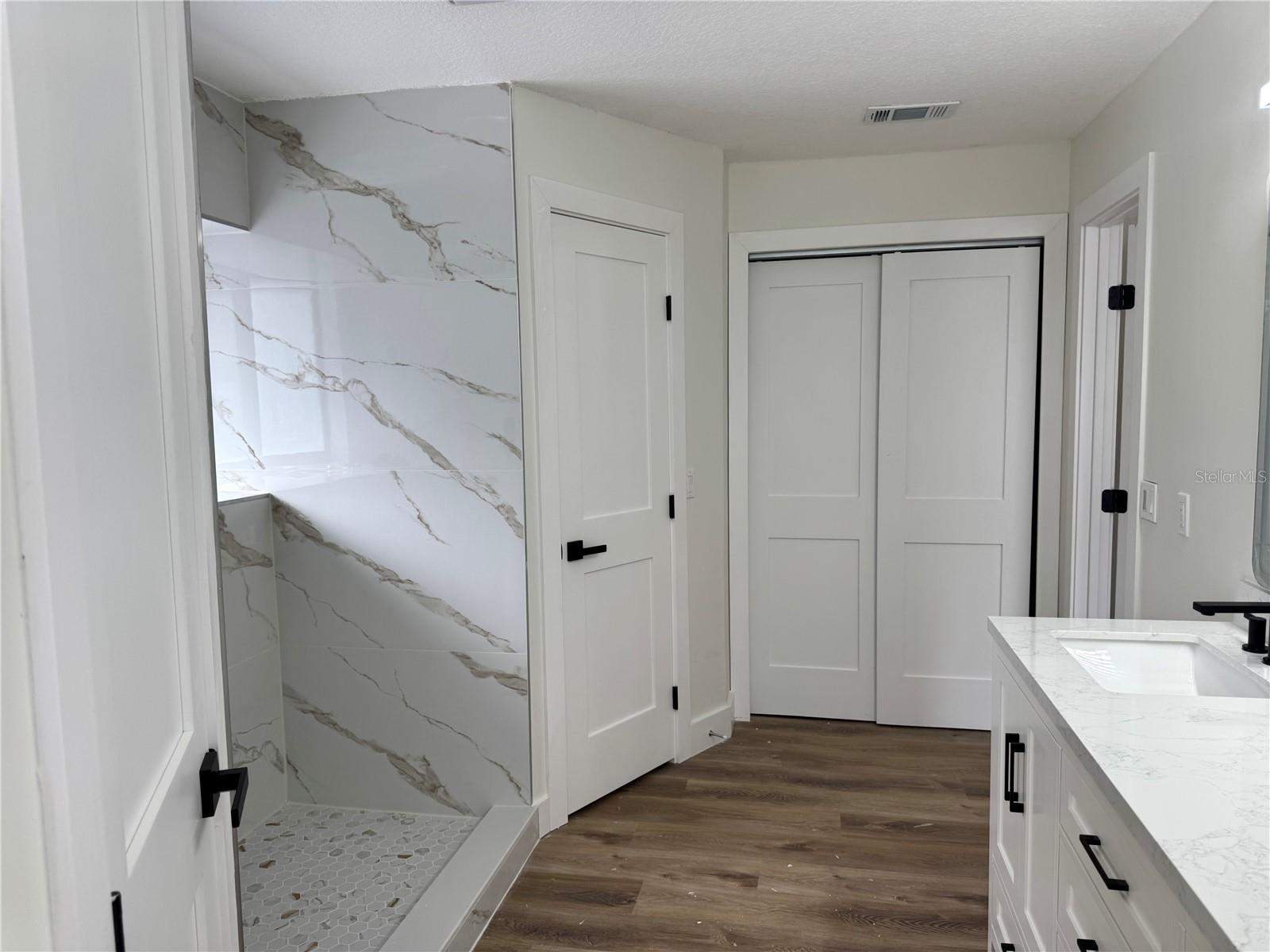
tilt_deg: -4.9
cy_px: 476
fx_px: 881
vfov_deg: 56.8
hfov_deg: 71.6
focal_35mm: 24
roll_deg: +1.3
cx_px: 635
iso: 64
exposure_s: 1/143
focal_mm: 6.76
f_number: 1.78
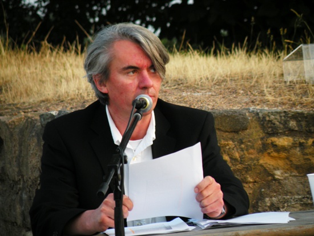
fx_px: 4410
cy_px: 118
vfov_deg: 3.1
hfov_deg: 4.1
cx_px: 157
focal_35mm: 486
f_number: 4.5
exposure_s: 1/60
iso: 64
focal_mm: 84.2
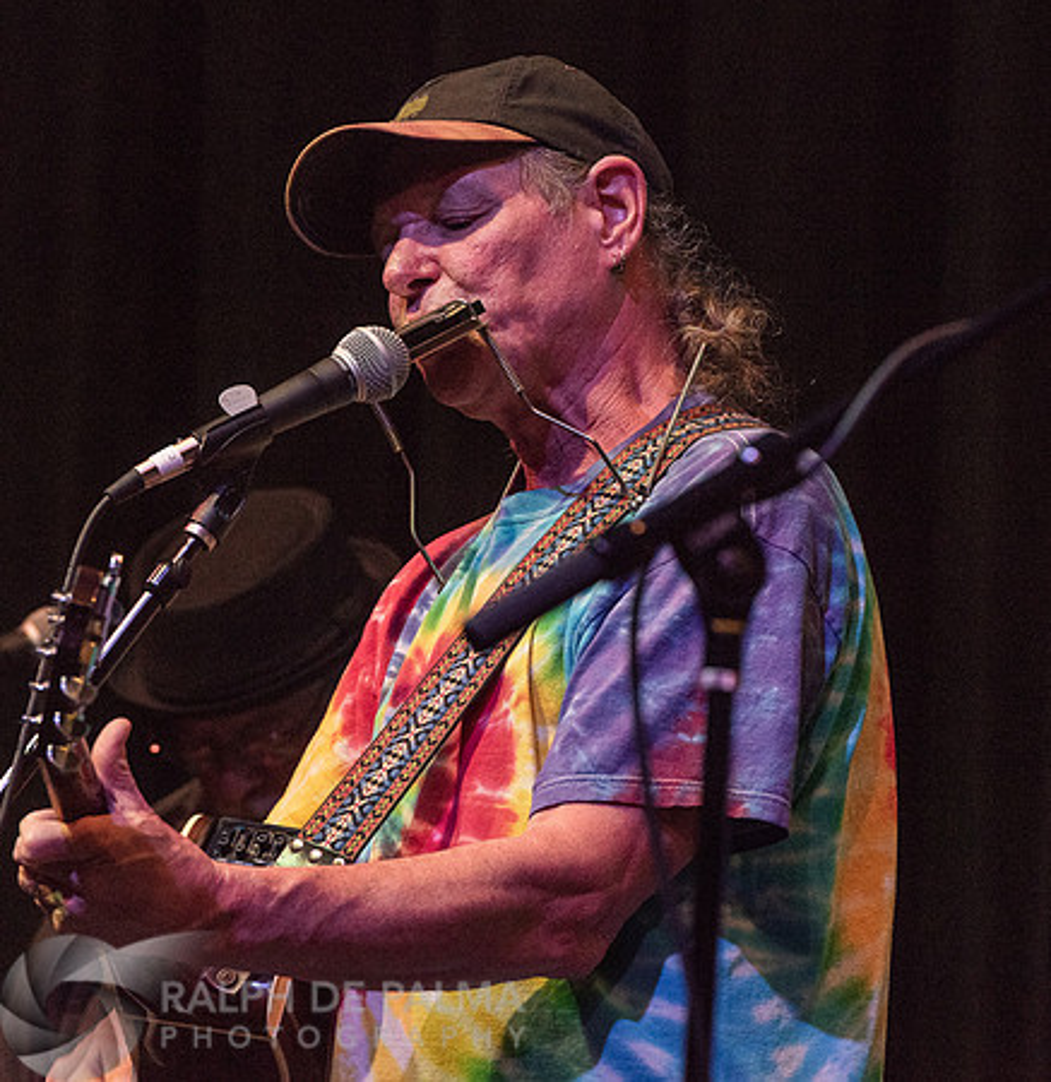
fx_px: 11066
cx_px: 786
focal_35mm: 317
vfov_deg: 5.6
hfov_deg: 5.4
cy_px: 442
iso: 2500
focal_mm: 200
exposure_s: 1/160
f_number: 5.6
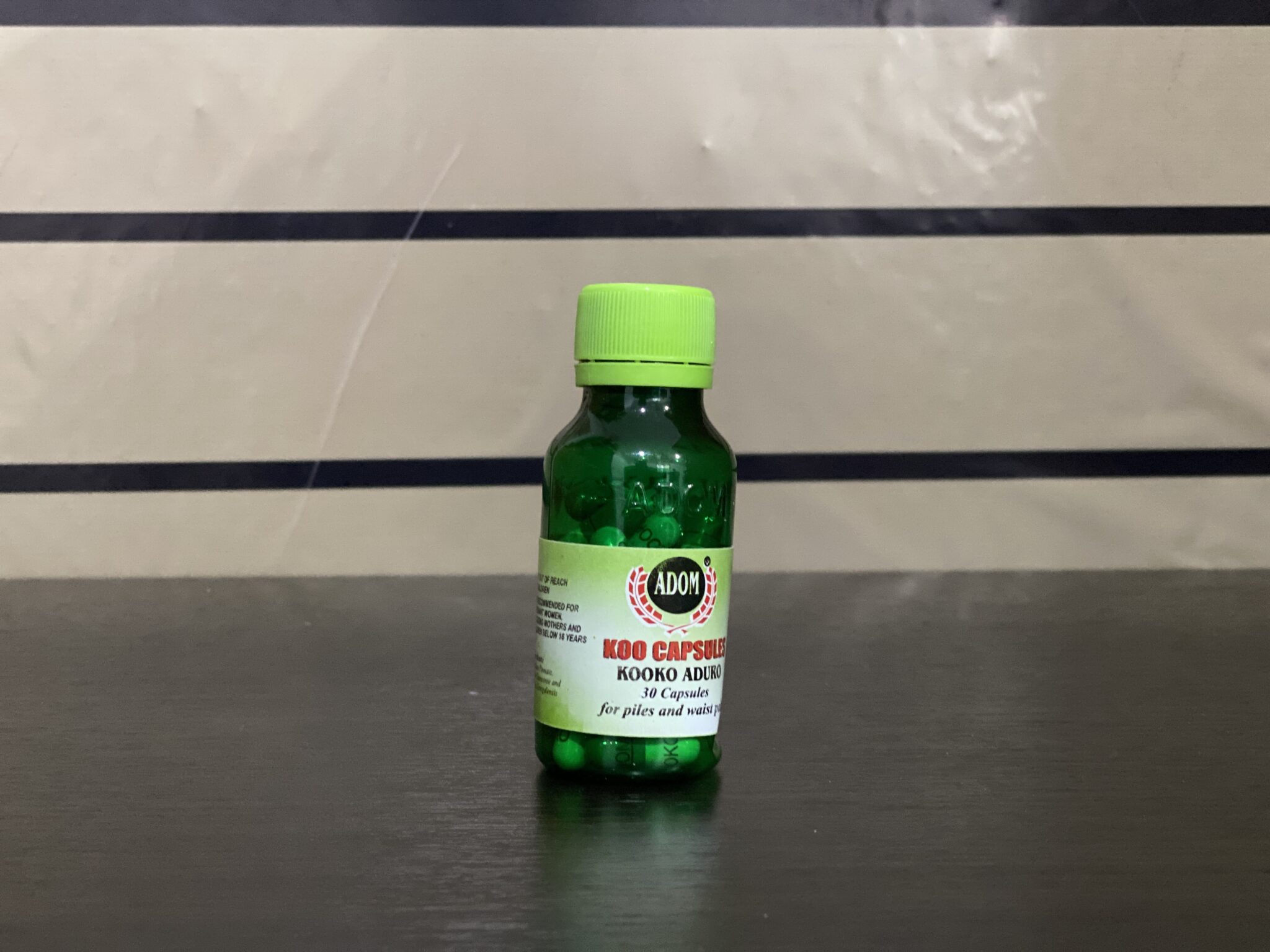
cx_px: 635
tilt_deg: -3.4
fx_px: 1908
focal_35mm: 52
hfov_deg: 36.8
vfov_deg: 28.0
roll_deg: +1.5
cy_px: 476
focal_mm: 6
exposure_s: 1/33
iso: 400
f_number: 2
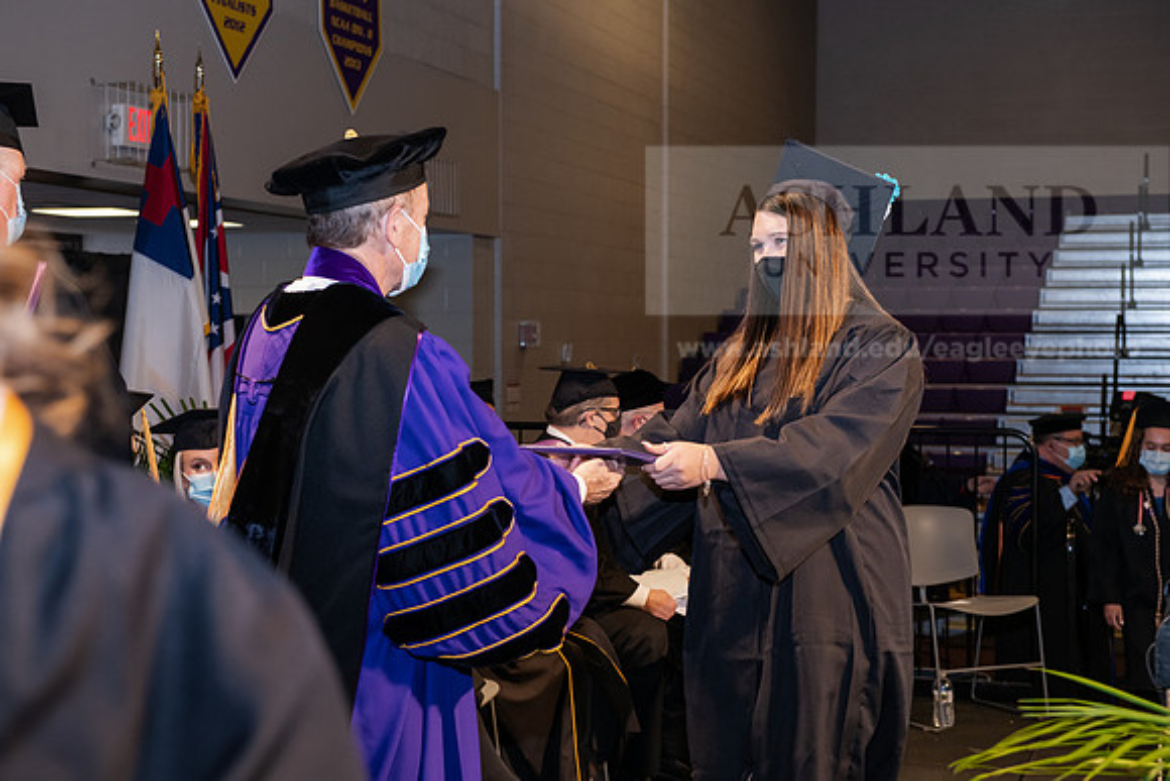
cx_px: 585
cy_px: 390
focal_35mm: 62
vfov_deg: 21.9
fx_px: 2015
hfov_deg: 32.4
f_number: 6.3
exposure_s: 1/200
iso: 1600
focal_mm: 62
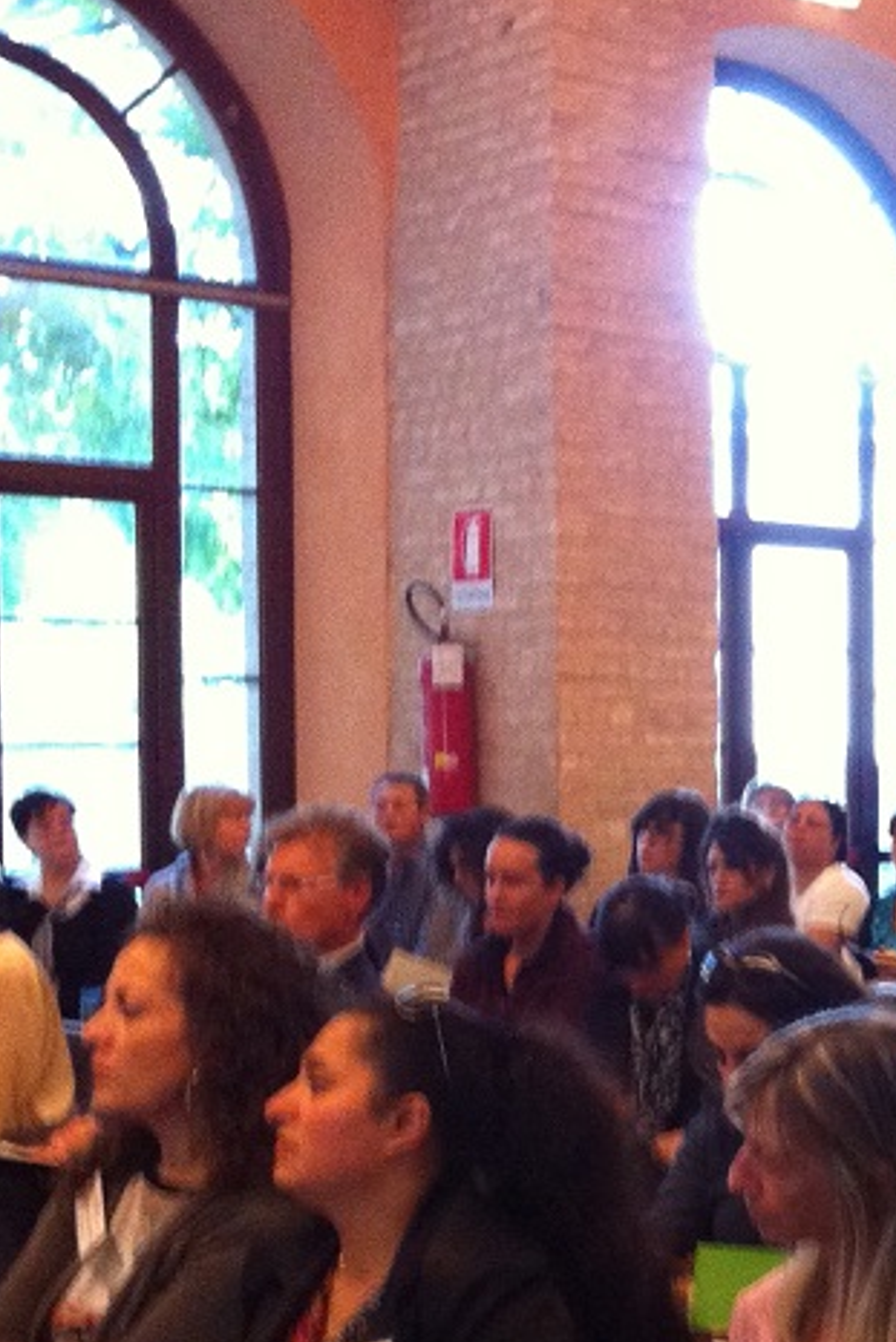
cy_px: 896
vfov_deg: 25.8
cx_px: 1224
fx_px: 2910
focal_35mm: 78
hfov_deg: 16.4
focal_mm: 3.85
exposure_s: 1/15
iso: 320
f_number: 2.8
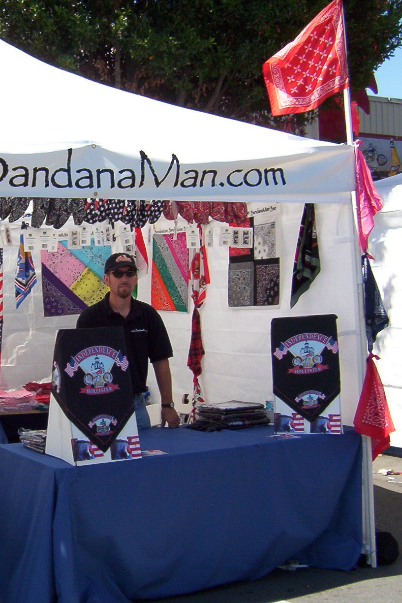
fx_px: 837
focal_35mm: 50
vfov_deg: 39.6
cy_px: 302
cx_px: 45
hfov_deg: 26.2
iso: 100
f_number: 5.24
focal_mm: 5.54
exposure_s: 1/441
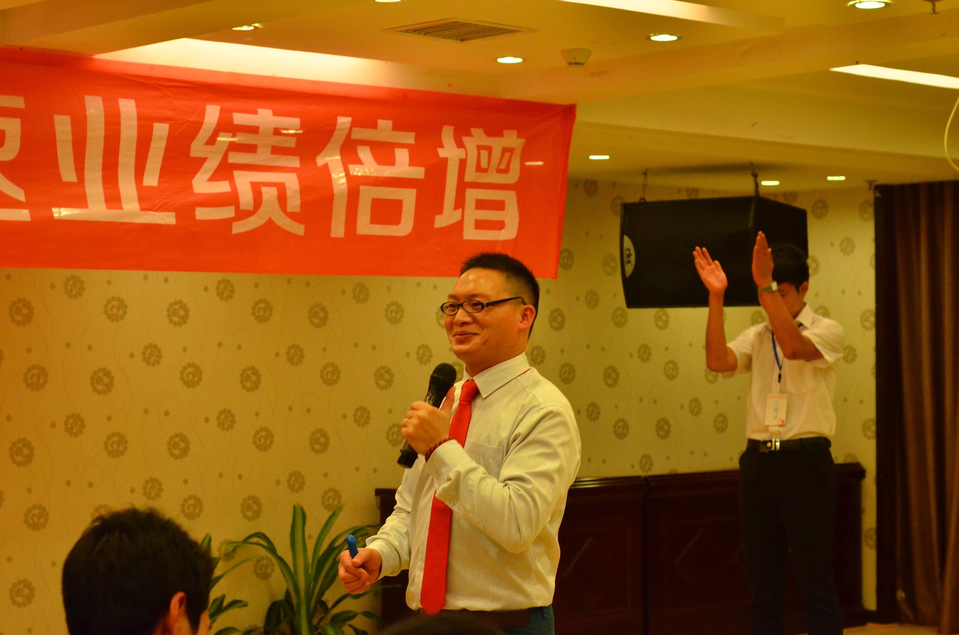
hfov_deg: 27.0
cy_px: 318
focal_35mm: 75
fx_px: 1994
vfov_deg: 18.1
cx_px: 480
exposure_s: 1/100
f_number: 4
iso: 1600
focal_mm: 50
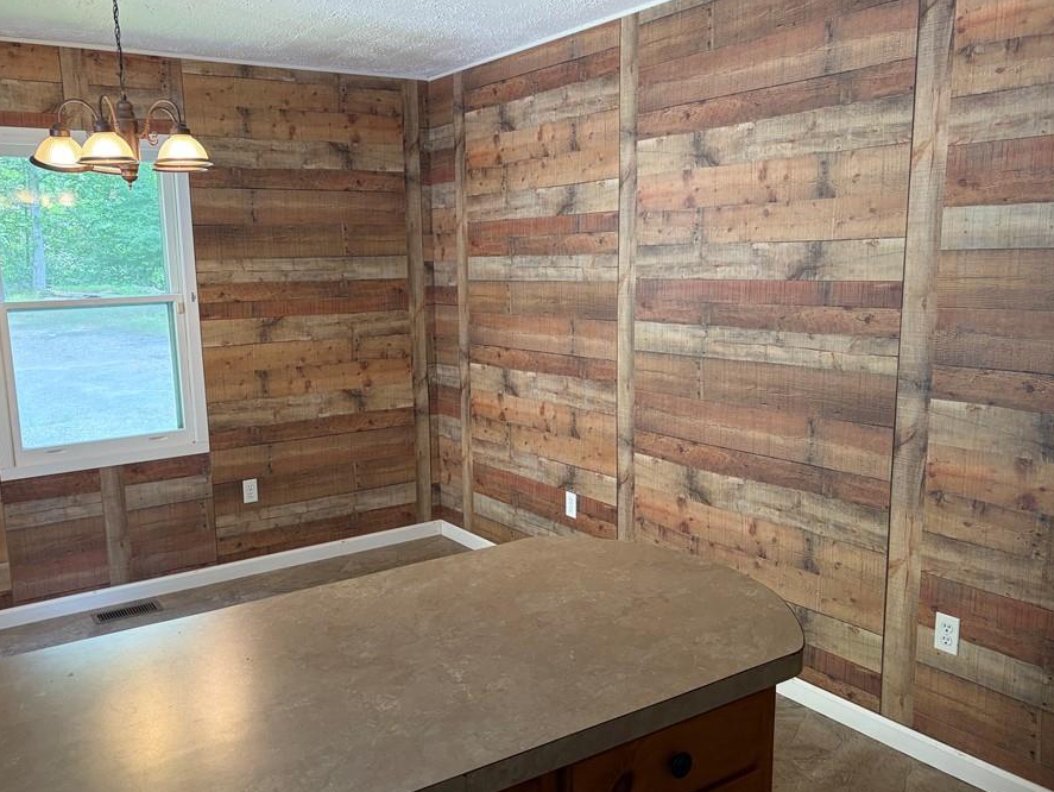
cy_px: 408
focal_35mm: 30
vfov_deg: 46.8
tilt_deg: -9.4
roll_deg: +2.4
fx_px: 914
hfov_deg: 59.8
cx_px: 462
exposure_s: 1/120
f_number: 1.6
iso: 125
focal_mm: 5.96
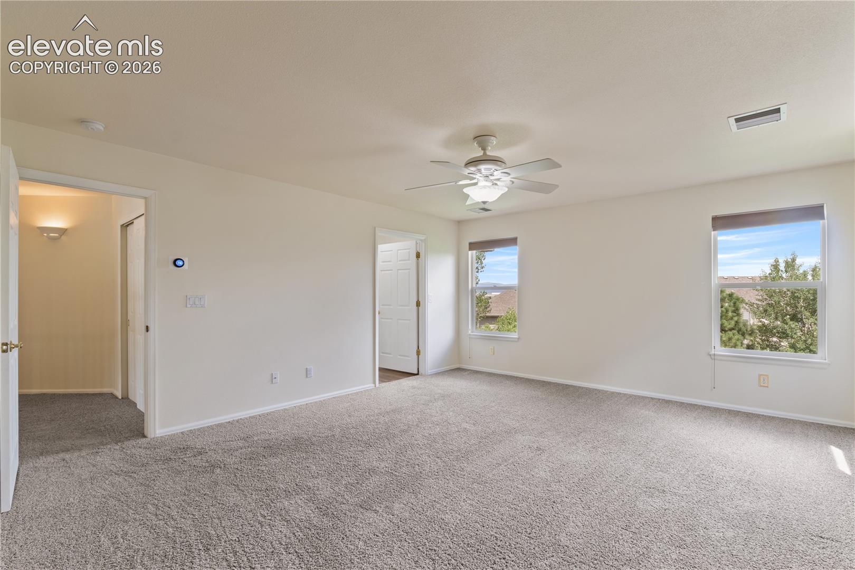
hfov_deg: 95.5
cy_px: 285
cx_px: 428
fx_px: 388
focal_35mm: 16
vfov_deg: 72.6
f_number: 9
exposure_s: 1/2.5
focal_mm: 10.9
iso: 125
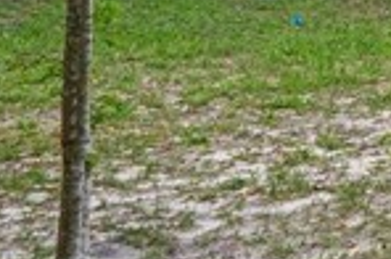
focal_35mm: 125
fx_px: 1355
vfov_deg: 10.4
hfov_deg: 10.7
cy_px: -189
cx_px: 1202
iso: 320
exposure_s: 1/25
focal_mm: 17
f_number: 9
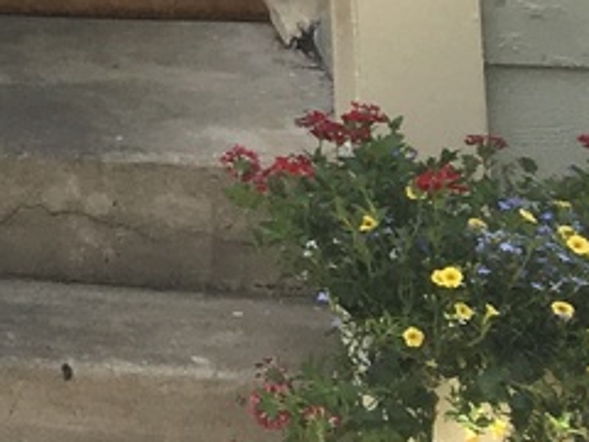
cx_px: -719
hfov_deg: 10.2
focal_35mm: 174
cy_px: -823
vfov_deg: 7.6
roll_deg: +0.5
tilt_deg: +2.3
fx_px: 2961
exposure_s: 1/1040
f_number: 2.2
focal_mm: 4.15
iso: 25
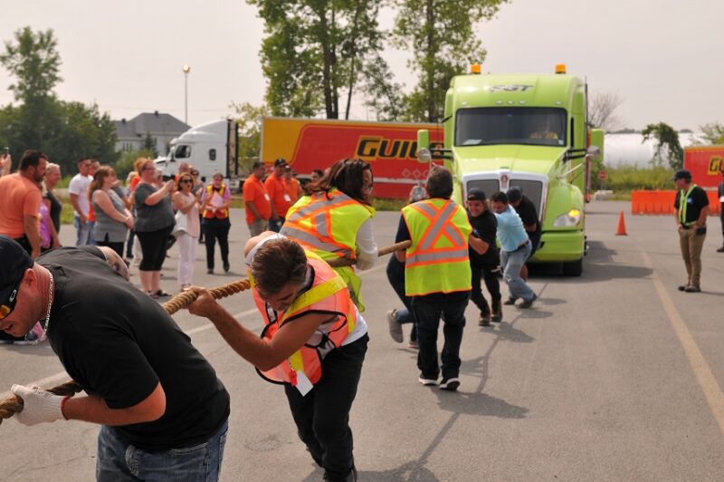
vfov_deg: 28.0
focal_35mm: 48
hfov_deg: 41.1
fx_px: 965
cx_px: 362
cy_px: 241
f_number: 7.1
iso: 200
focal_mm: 32
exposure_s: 1/800
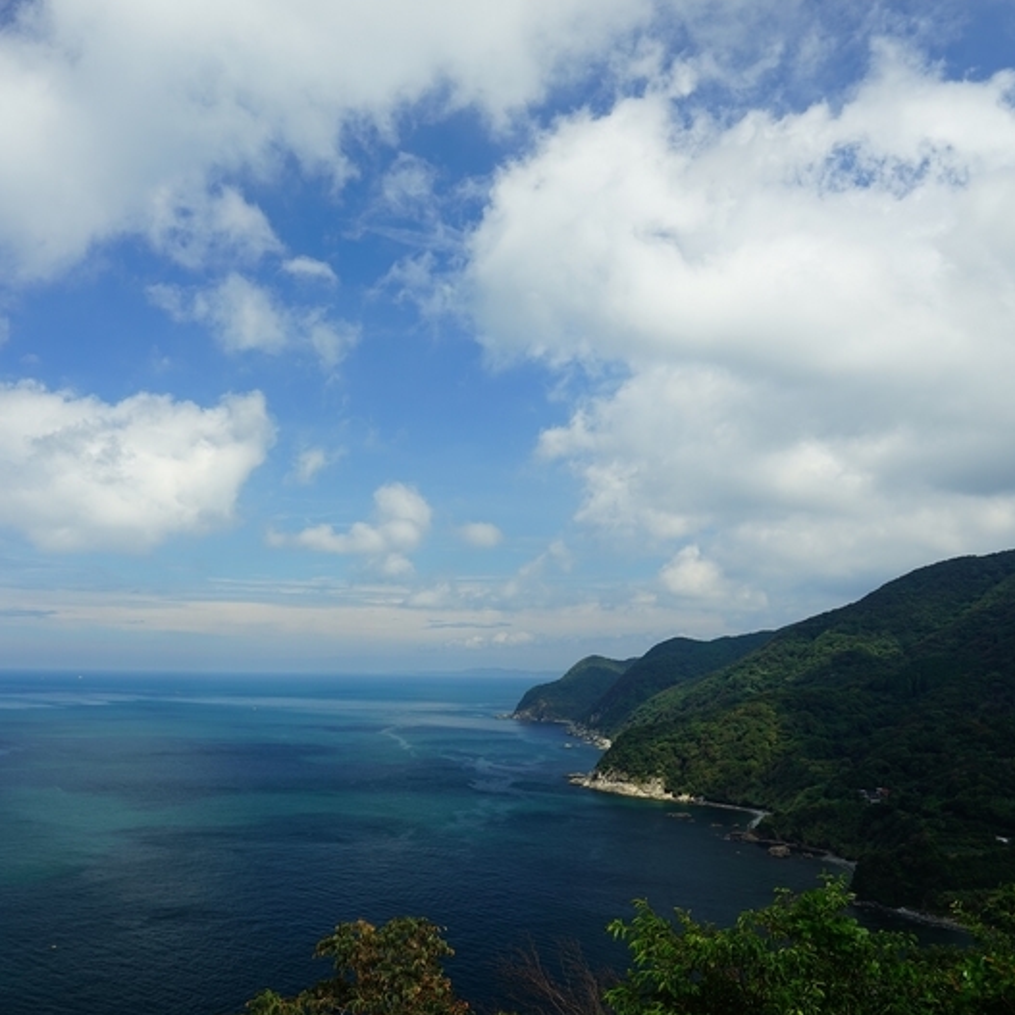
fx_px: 1028
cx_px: 397
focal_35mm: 31
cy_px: 505
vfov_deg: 52.5
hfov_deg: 52.1
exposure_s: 1/100
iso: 100
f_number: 8
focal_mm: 24
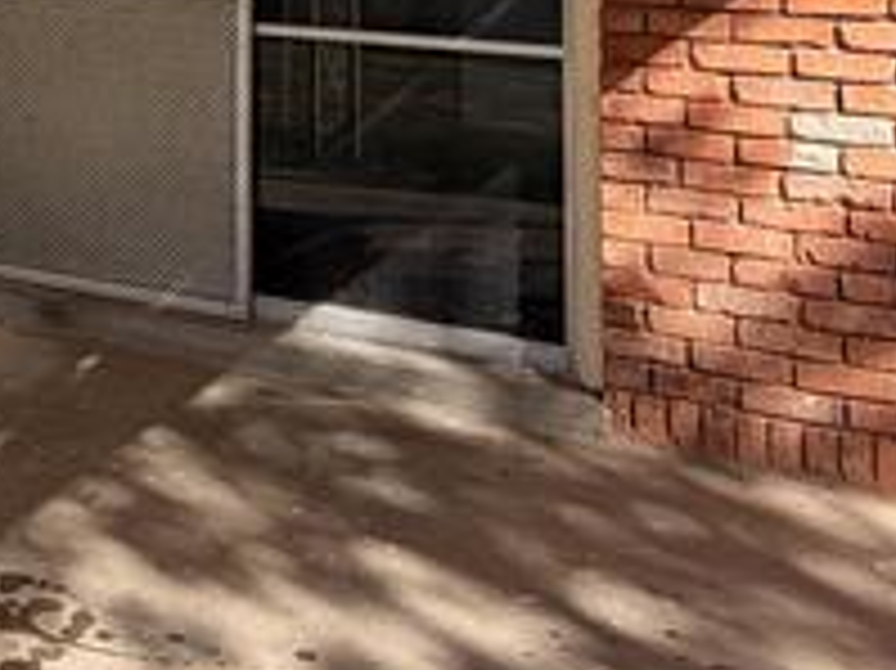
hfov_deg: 29.5
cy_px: -274
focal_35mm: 60
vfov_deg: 21.3
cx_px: -56
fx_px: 1552
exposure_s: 1/742
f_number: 2.2
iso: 40
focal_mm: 2.22
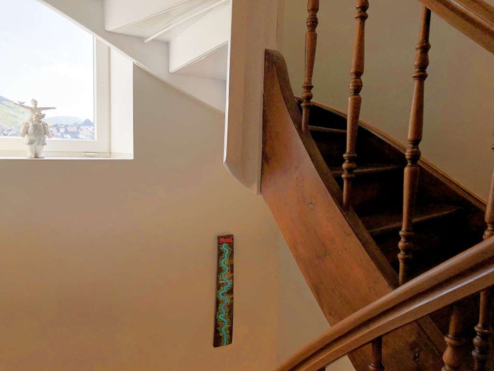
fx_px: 400
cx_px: 247
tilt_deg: -3.2
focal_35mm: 28
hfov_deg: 63.4
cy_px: 186
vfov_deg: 49.7
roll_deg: -0.9
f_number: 1.8
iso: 20
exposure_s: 1/444
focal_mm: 3.99
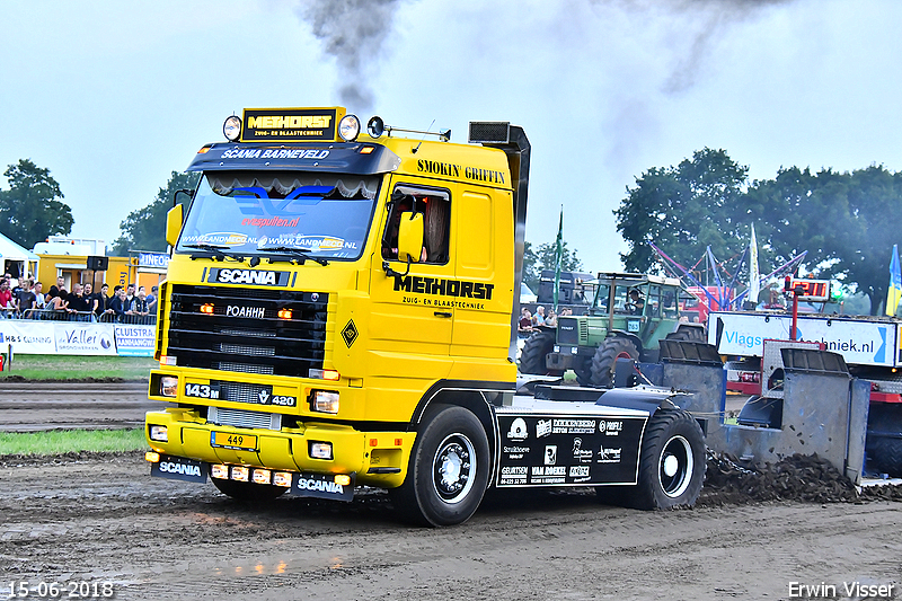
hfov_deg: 24.2
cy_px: 300
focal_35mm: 84
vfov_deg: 16.3
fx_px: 2104
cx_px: 451
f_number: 5.3
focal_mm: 56
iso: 1600
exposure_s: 1/200
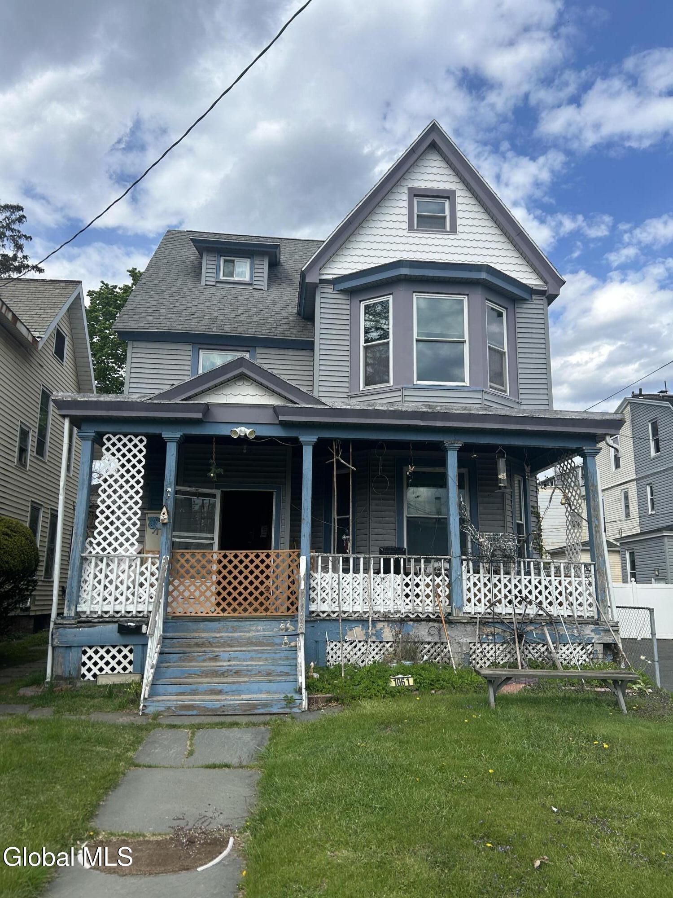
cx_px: 336
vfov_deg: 67.3
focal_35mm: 26
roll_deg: -1.0
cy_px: 449
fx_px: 674
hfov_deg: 53.1
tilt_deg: +14.1
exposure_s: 1/3257
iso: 50
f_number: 1.5
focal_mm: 5.7
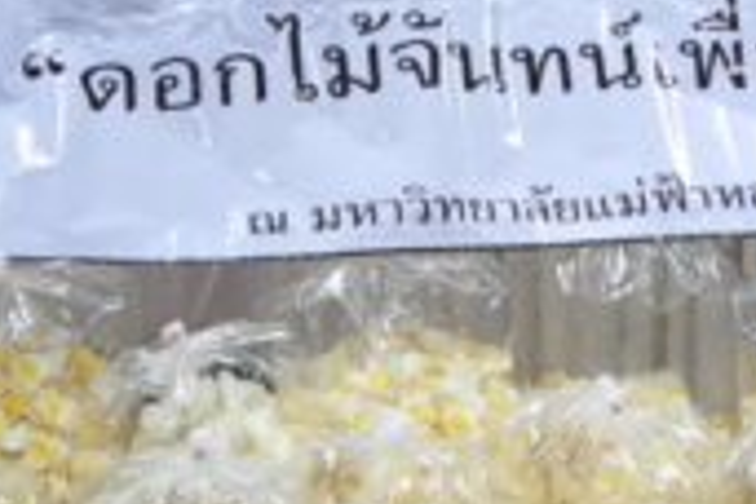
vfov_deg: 11.3
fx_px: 2520
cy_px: 482
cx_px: 460
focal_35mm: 120
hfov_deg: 17.0
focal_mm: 32
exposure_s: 1/60
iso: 400
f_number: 4
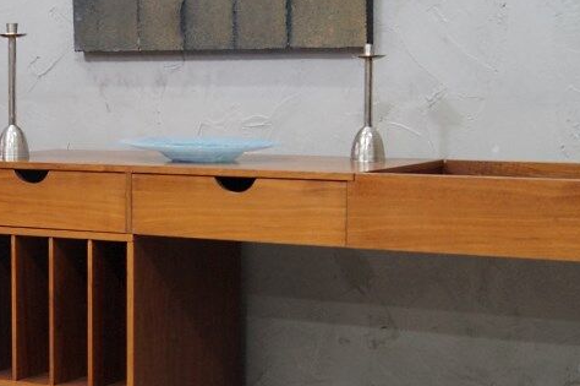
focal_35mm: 95
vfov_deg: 14.3
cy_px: 308
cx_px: 28
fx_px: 1529
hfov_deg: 20.9
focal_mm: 24
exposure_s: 1/10
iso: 400
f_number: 6.3
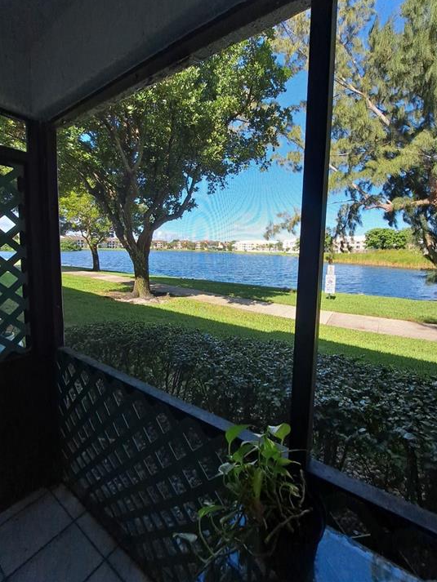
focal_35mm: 14
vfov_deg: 101.9
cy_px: 269
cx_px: 221
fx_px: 236
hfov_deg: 85.7
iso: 40
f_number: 2.2
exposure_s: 1/555
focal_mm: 1.74
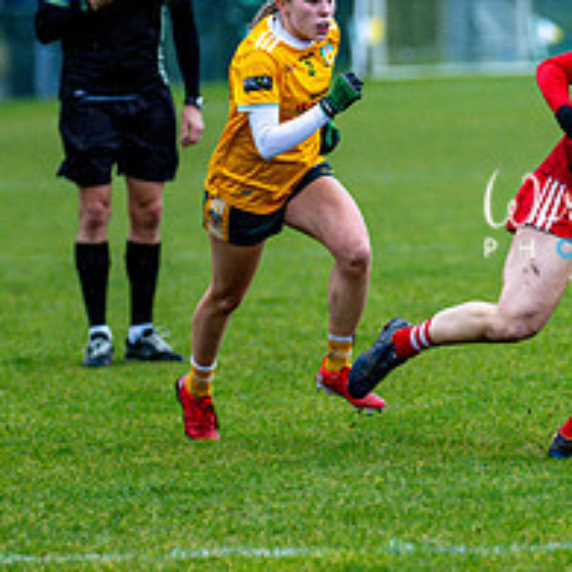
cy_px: 157
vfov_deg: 3.6
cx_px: 675
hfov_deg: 3.6
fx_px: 9198
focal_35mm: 492
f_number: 2.8
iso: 1800
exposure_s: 1/640
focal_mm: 195
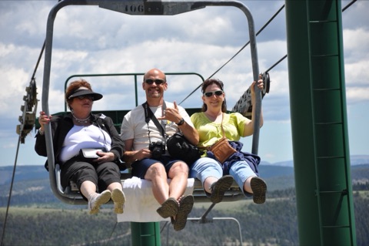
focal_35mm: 158
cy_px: 123
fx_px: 1613
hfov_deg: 13.1
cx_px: 184
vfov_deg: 8.7
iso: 200
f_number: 7.1
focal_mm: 105
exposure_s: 1/800
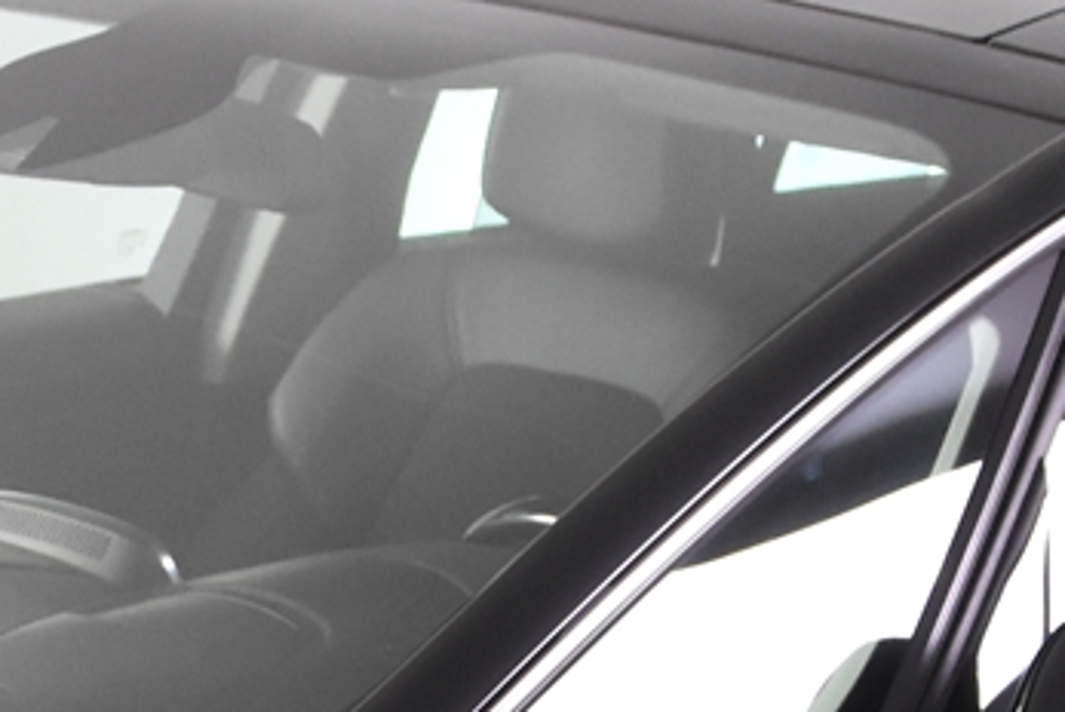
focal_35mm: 199
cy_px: 1169
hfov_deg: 10.3
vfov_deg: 6.8
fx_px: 5892
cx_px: 144
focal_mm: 24
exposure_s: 1/60
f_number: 4
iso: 1600
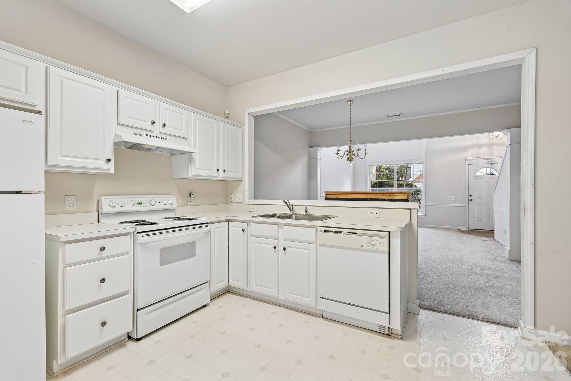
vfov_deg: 73.7
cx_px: 286
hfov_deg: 96.7
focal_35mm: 16
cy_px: 190
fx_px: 254
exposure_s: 1/10
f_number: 8
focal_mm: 16
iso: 400
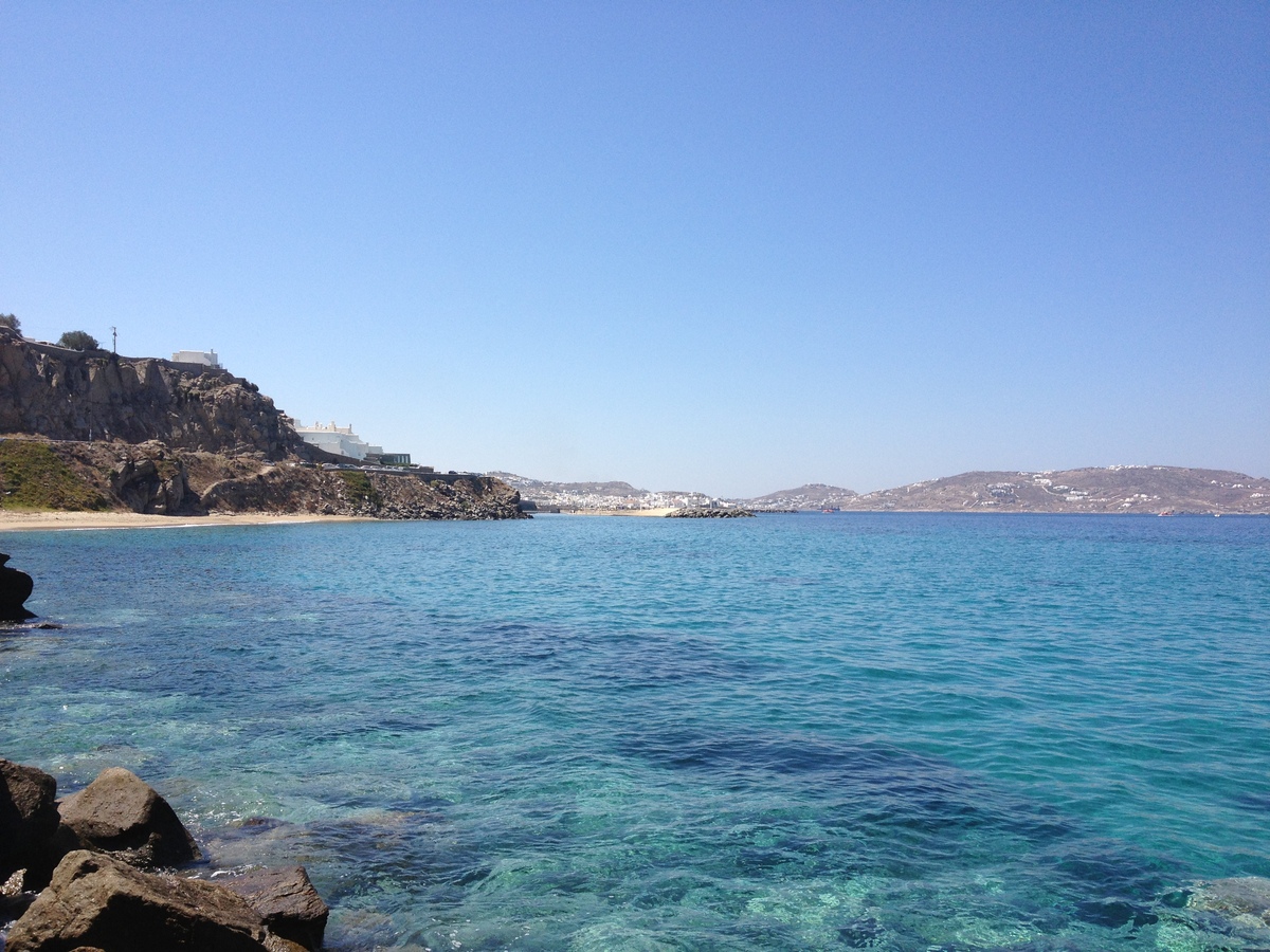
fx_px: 1284
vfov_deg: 40.7
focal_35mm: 35
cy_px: 476
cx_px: 635
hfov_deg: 52.6
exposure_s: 1/2045
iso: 50
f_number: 2.4
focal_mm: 4.28
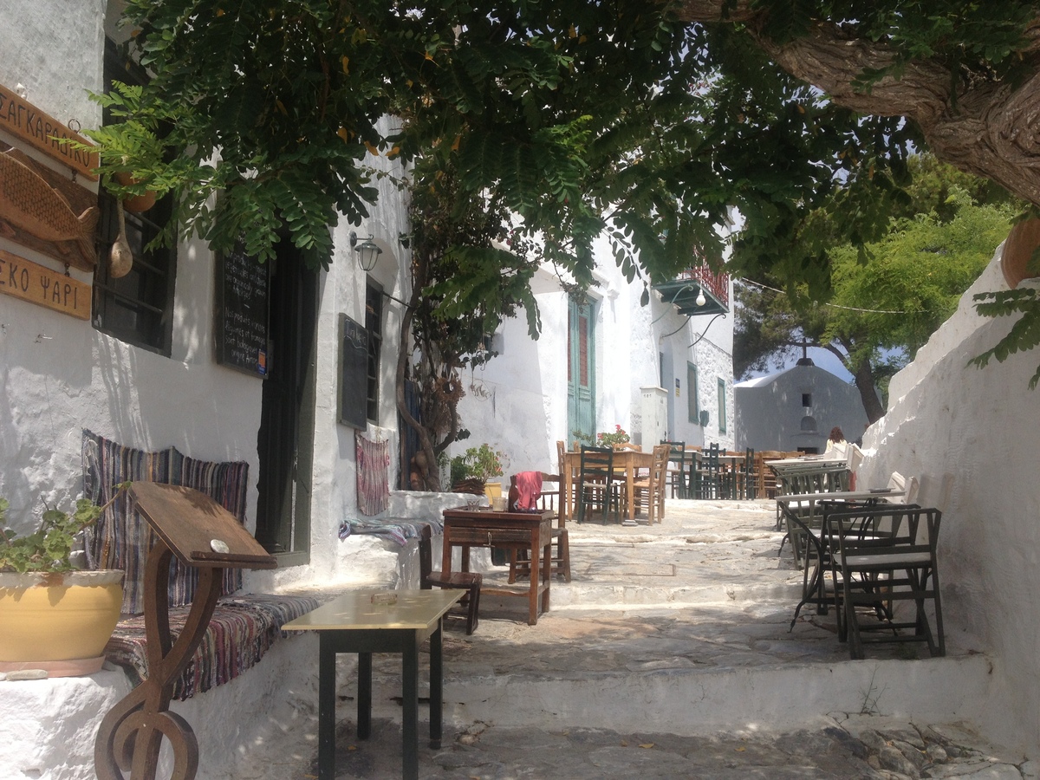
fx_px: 1052
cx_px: 520
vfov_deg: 40.7
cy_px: 390
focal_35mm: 35
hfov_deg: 52.6
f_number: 2.4
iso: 50
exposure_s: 1/2208
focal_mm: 4.28
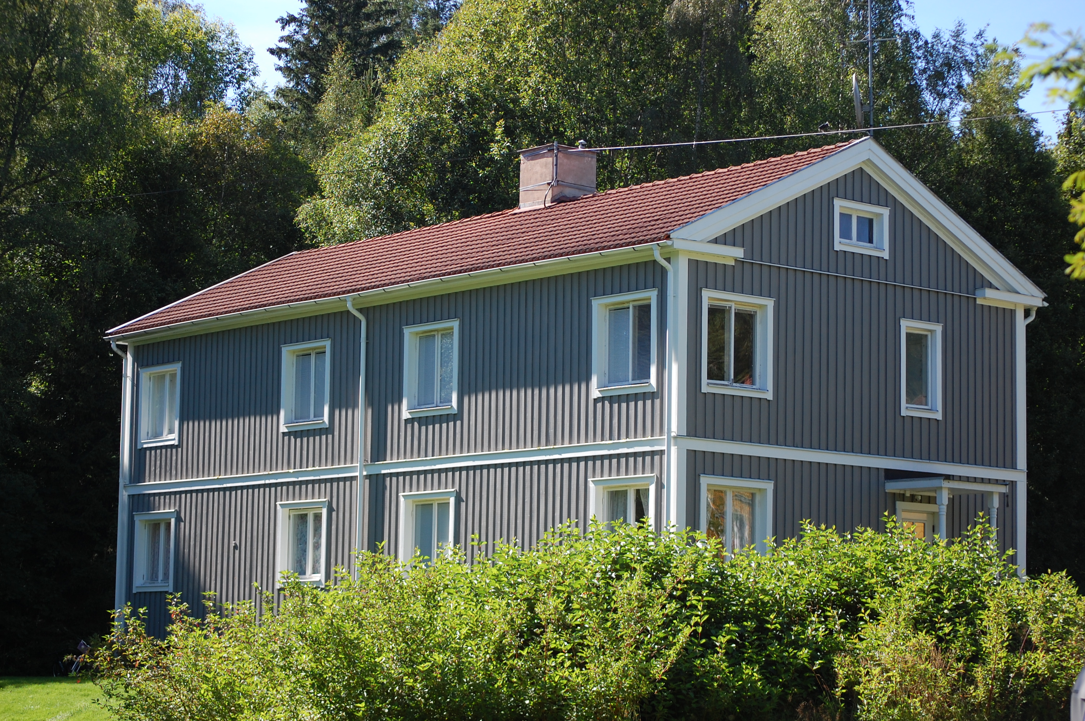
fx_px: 2710
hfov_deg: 22.6
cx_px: 542
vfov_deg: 15.2
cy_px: 360
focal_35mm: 90
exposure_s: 1/500
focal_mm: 60
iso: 200
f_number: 5.6
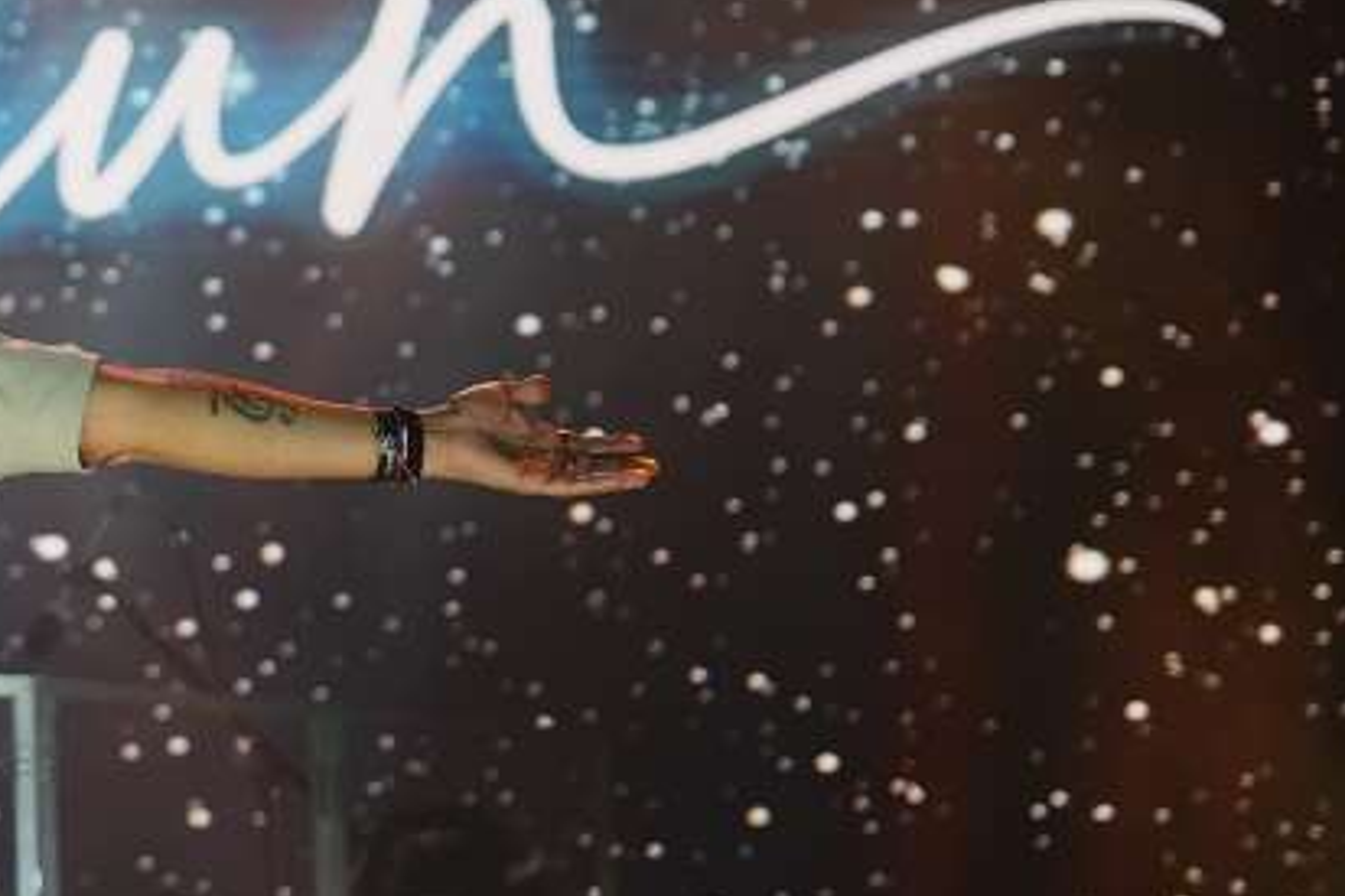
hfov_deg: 9.3
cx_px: -440
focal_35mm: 217
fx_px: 8104
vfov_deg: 6.3
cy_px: 8
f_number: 2.8
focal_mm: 70
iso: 500
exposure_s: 1/250
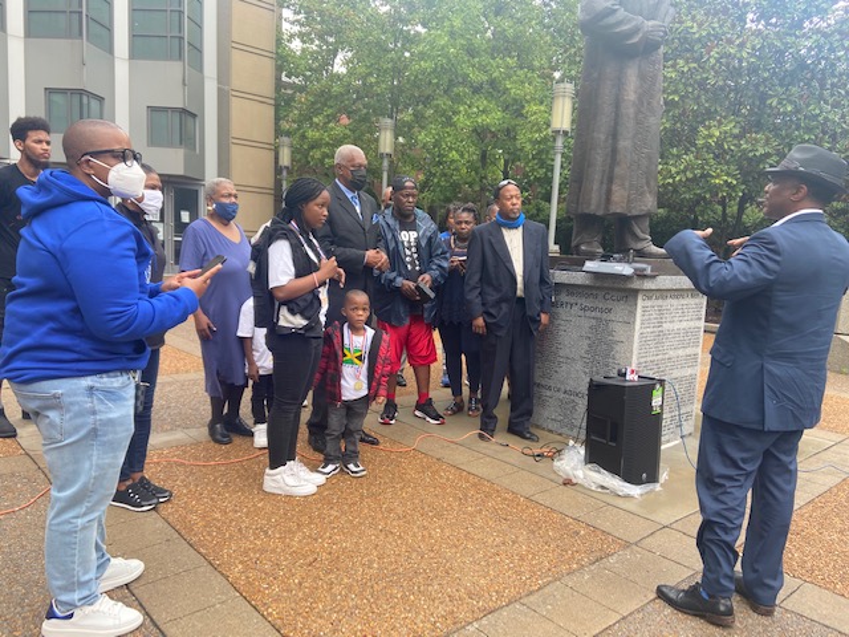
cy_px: 318
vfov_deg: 53.1
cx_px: 424
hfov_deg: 67.3
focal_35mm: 26
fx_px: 638
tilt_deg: -7.5
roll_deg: -2.9
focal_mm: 4.25
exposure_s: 1/265
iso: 32
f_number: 1.8
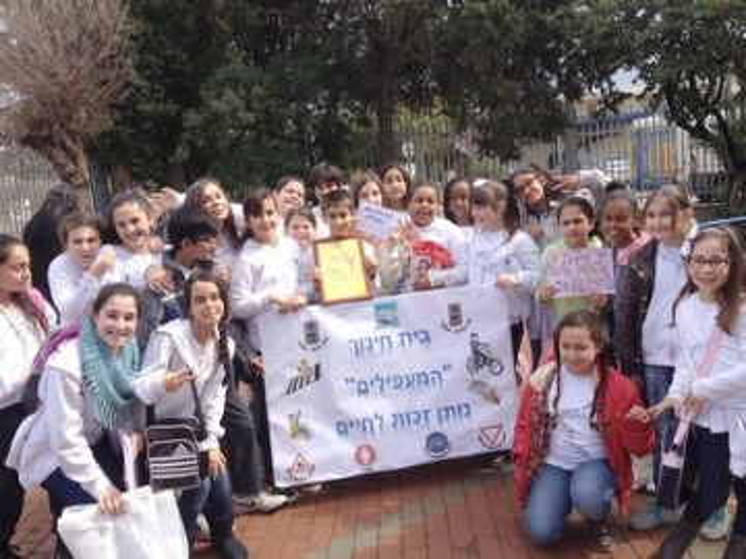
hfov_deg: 52.6
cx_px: 373
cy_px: 280
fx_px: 754
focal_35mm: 35
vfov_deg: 40.7
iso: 50
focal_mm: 4.28
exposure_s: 1/824
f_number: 2.4
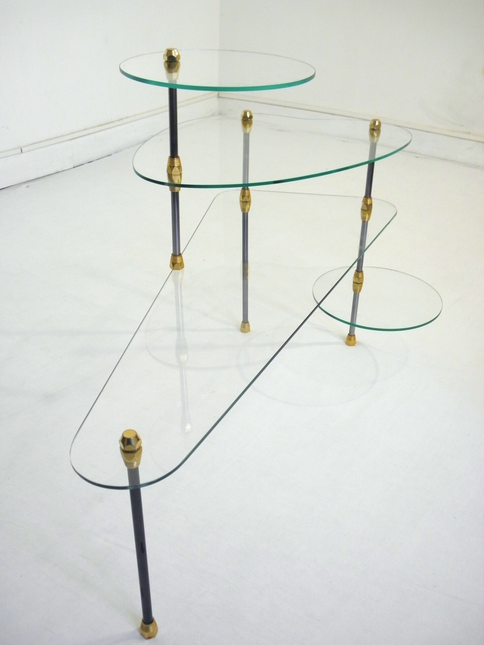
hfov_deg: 41.8
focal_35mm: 34
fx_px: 634
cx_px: 242
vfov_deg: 54.0
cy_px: 322
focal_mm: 6.2
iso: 160
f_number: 3.7
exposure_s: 1/30
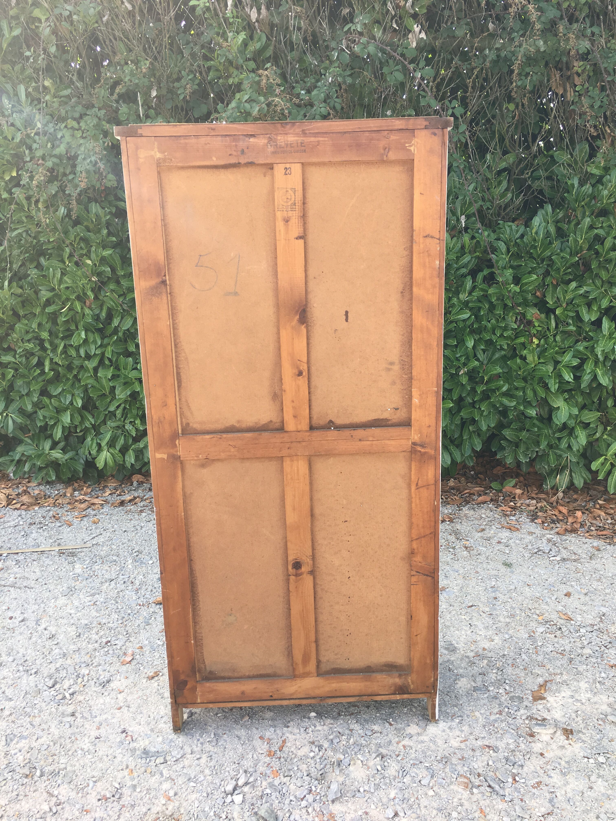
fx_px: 688
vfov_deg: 61.7
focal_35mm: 29
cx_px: 308
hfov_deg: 48.2
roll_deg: +1.3
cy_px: 410
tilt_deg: -14.9
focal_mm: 4.15
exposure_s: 1/241
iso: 25
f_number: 2.2
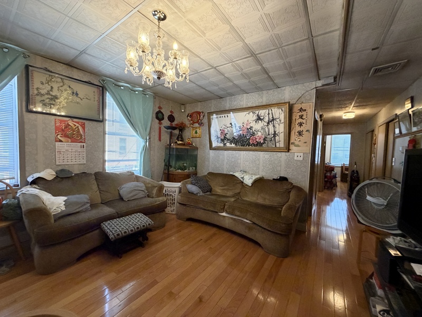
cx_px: 211
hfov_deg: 102.1
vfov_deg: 85.7
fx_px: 171
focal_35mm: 14
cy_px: 158
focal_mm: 2.22
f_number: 2.2
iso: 500
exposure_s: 1/60
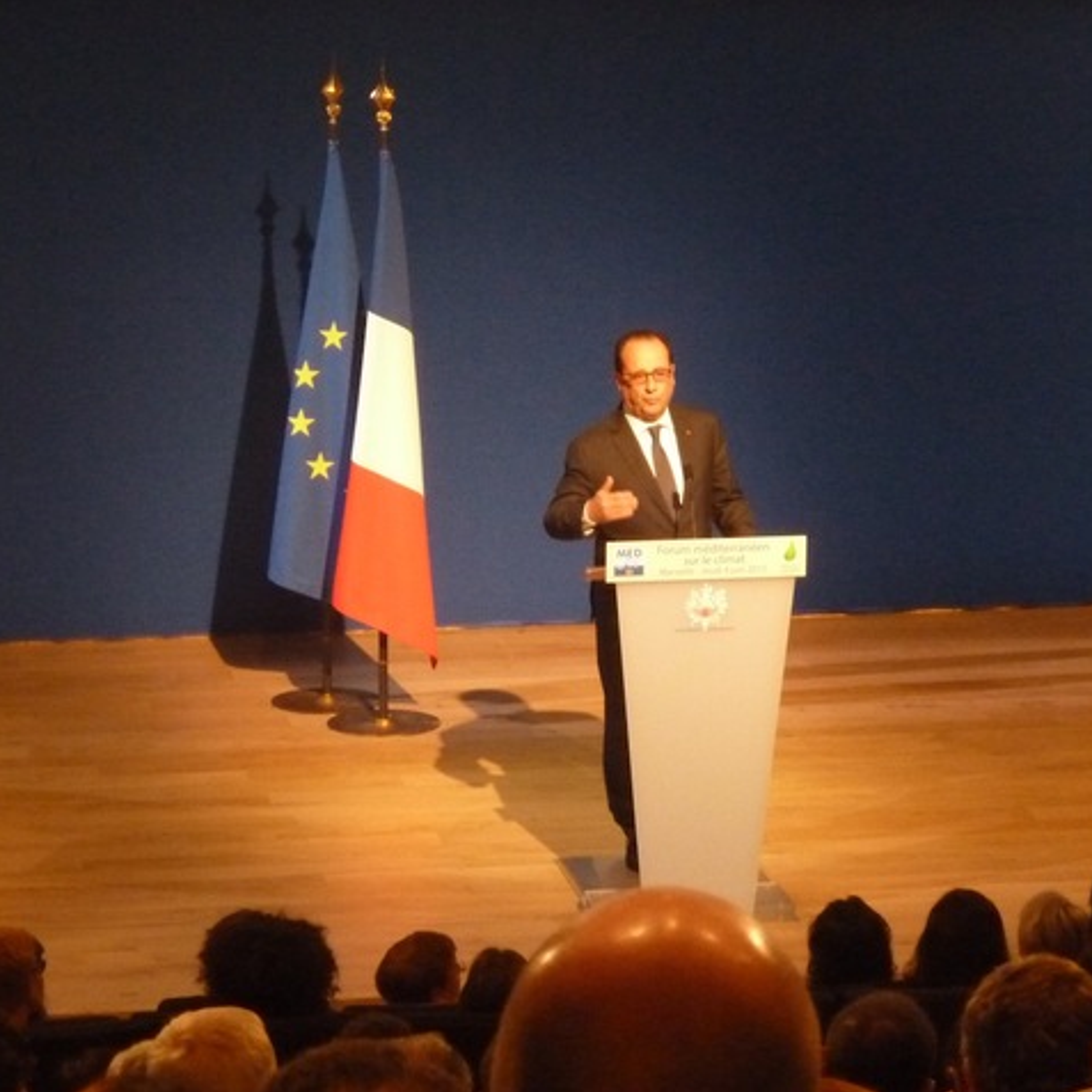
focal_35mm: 141
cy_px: 547
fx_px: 5032
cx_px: 602
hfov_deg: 12.4
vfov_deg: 12.4
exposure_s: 1/30
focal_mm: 19.5
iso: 800
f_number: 4.4
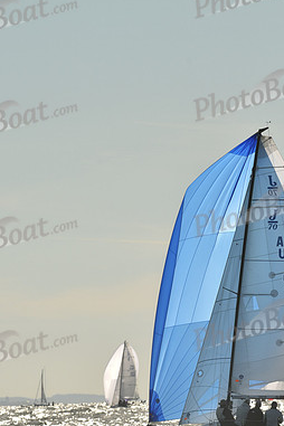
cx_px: 136
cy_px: 167
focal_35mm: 518
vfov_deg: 4.0
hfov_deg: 2.7
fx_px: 6129
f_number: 8
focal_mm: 340
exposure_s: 1/2000
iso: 250
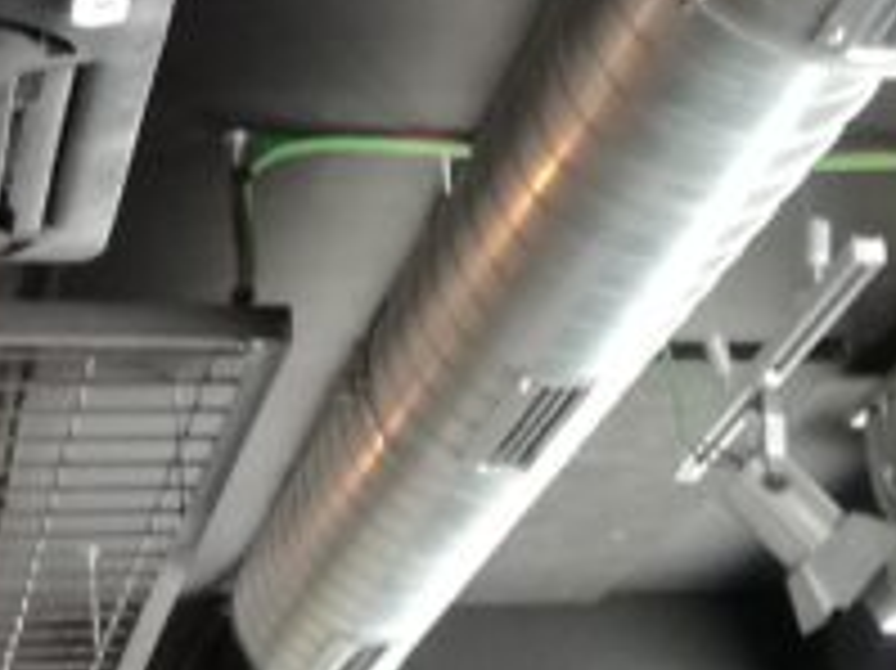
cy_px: -823
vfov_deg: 9.7
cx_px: -410
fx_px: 3596
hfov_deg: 13.5
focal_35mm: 139
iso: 100
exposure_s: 1/33.3
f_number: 2
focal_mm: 3.79
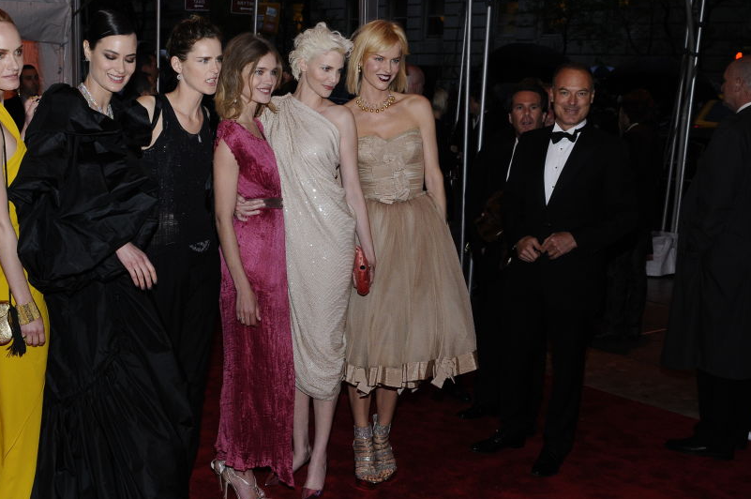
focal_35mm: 46
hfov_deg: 42.5
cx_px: 293
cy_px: 298
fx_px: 958
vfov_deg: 29.1
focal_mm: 24
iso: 640
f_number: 7.1
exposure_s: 1/40
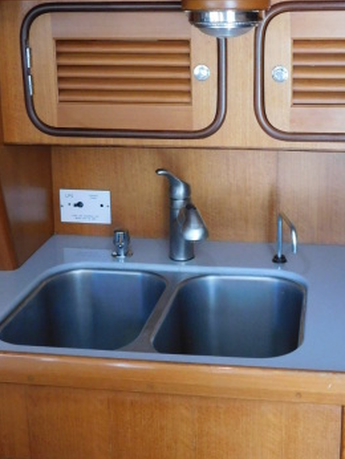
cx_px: 242
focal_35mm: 52
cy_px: 159
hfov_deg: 27.8
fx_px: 690
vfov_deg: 36.5
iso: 360
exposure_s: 1/30
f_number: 3.2
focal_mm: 5.3
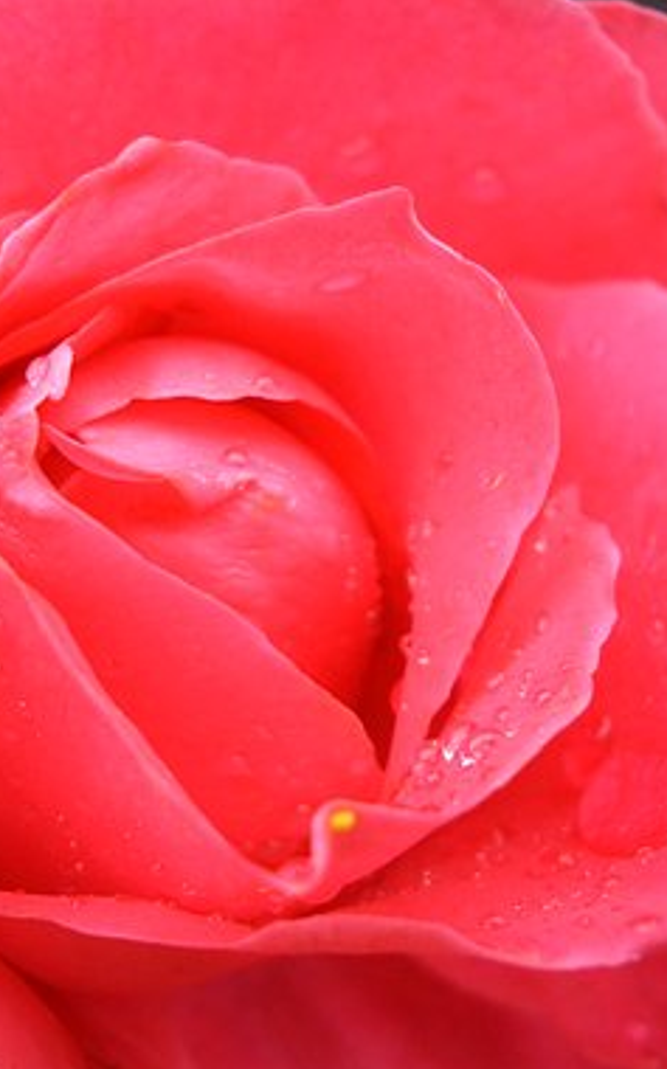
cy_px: 534
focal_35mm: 50
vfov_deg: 40.3
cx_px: 205
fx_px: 1456
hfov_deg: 25.6
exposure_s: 1/80
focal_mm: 5.8
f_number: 2.6
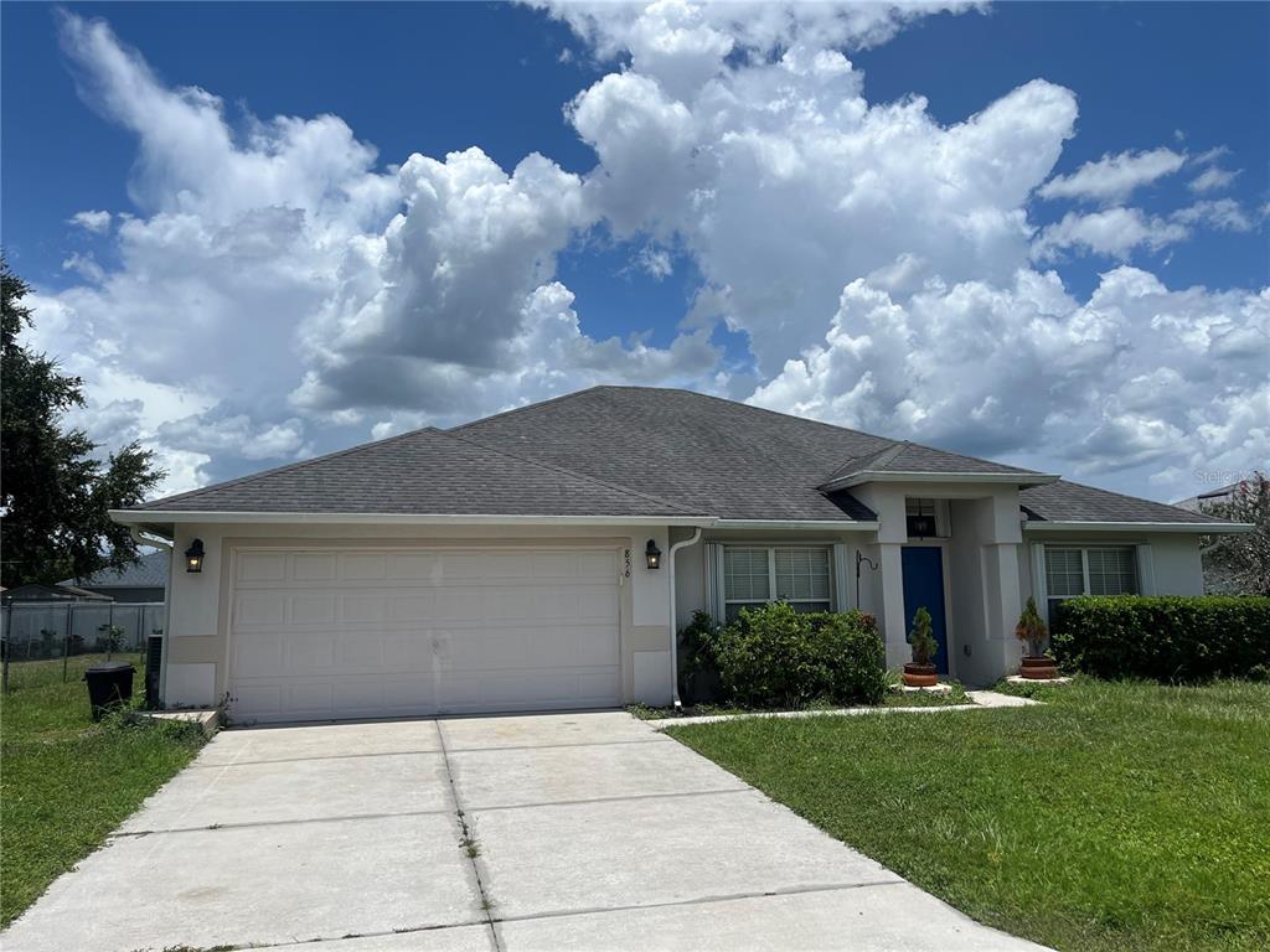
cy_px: 476
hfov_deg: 67.3
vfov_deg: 53.1
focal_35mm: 26
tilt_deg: +8.1
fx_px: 954
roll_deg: +1.1
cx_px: 635
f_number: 1.6
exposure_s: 1/7874
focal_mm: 5.1
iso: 50
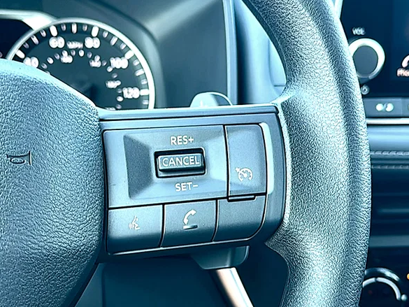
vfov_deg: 26.6
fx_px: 650
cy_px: 172
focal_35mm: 55
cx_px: 215
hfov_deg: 34.9
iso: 64
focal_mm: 6.86
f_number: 1.78
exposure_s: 1/78
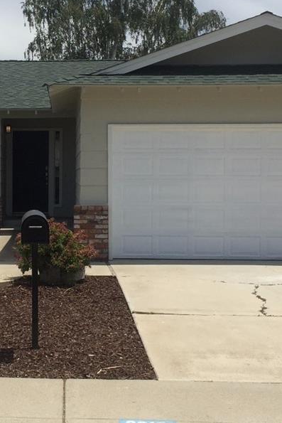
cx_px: -1
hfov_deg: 17.5
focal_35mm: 76
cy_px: 178
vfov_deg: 26.6
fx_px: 892
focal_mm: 4.15
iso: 32
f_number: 2.2
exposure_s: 1/3300
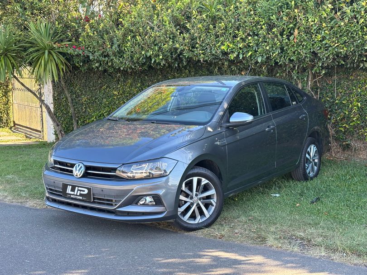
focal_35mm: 48
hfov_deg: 39.6
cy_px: 138
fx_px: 509
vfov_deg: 30.3
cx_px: 184
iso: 64
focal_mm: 6.86
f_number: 1.78
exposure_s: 1/175
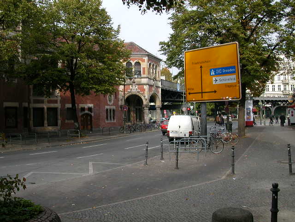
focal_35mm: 37
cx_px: 148
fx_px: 315
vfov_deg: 38.7
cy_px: 111
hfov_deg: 50.1
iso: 100
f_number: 4.5
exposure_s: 1/253
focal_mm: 5.6
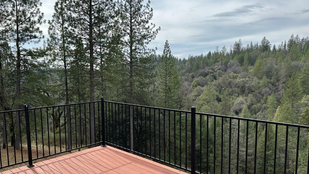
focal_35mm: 30
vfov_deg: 38.8
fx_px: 246
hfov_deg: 64.1
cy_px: 100
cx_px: 138
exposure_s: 1/2469
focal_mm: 6.86
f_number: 1.78
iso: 80
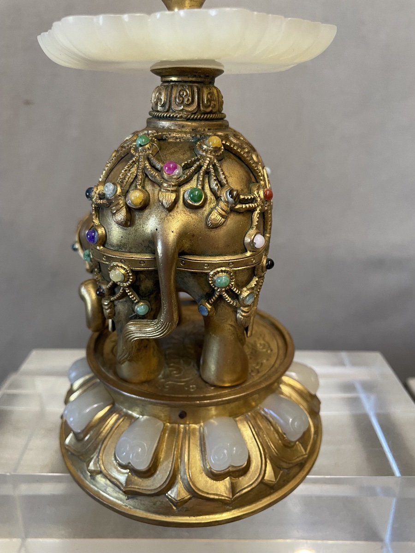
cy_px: 276
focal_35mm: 26
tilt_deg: -20.6
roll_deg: +1.0
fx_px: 416
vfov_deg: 67.3
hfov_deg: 53.1
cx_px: 208
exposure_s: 1/50
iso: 125
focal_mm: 4.2
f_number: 1.6
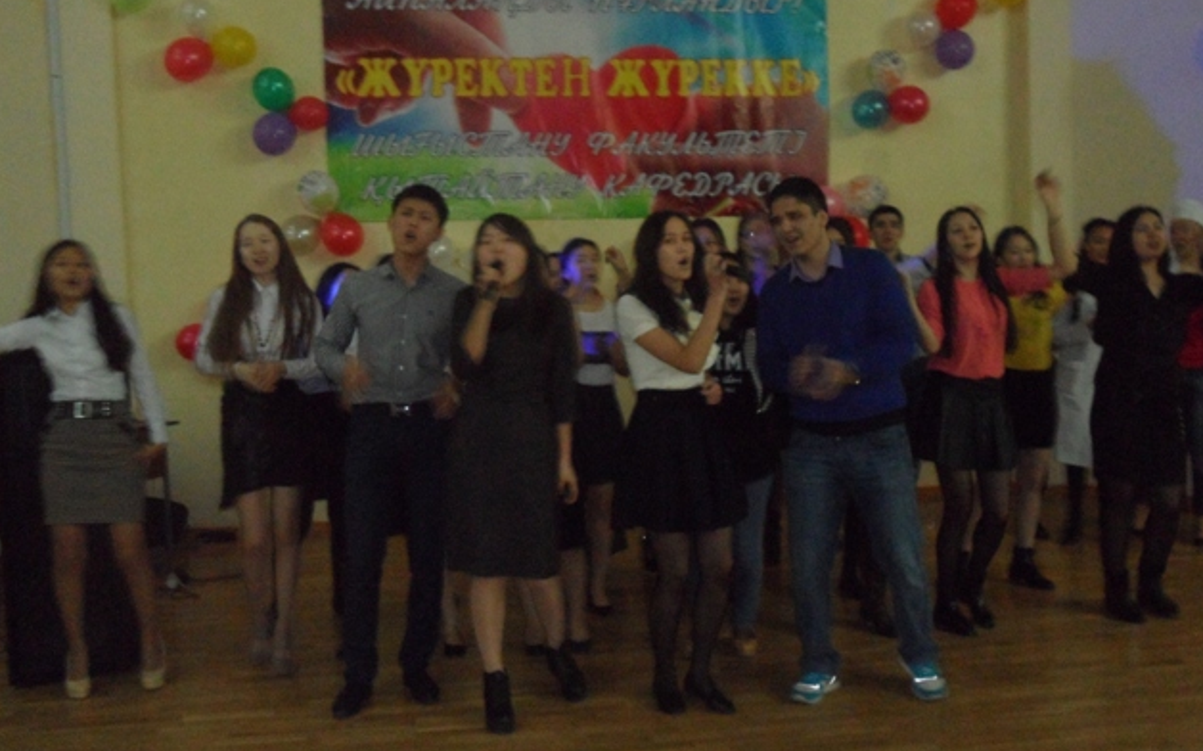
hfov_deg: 49.3
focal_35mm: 40
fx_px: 1311
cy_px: 362
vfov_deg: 32.0
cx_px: 609
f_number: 10.1
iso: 800
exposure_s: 1/15
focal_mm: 6.6
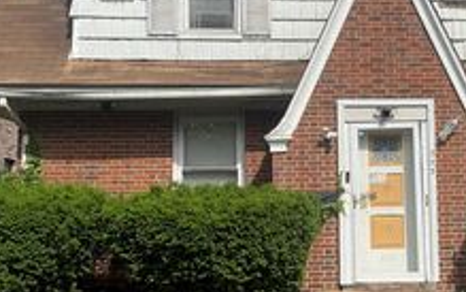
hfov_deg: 33.8
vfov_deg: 22.4
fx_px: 737
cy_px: 148
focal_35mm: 58
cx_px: 387
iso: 80
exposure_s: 1/4975
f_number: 1.78
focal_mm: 6.76
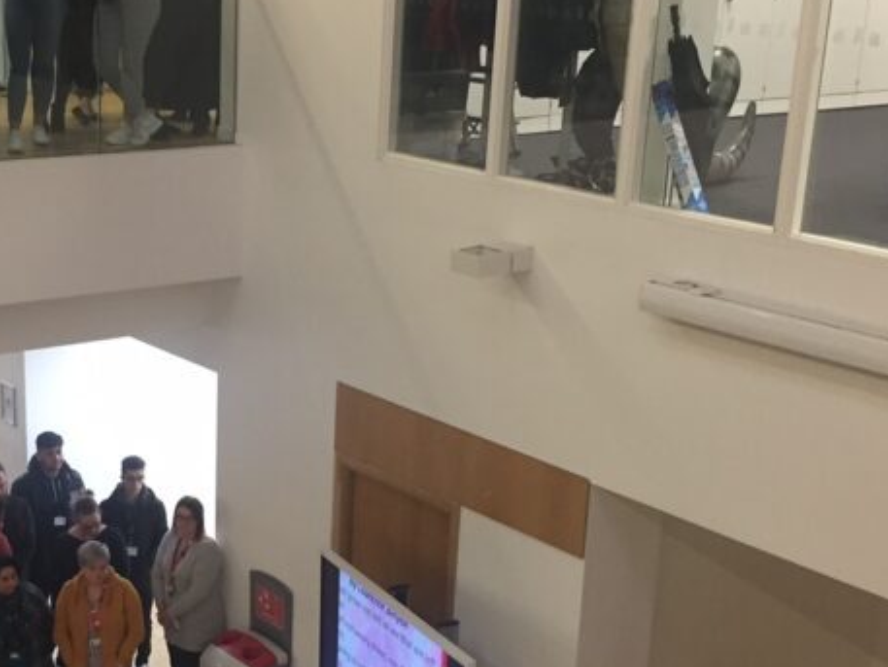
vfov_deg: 22.4
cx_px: 274
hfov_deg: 29.5
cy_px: 486
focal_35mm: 65
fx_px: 1668
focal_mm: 4.15
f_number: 2.2
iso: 160
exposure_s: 1/33
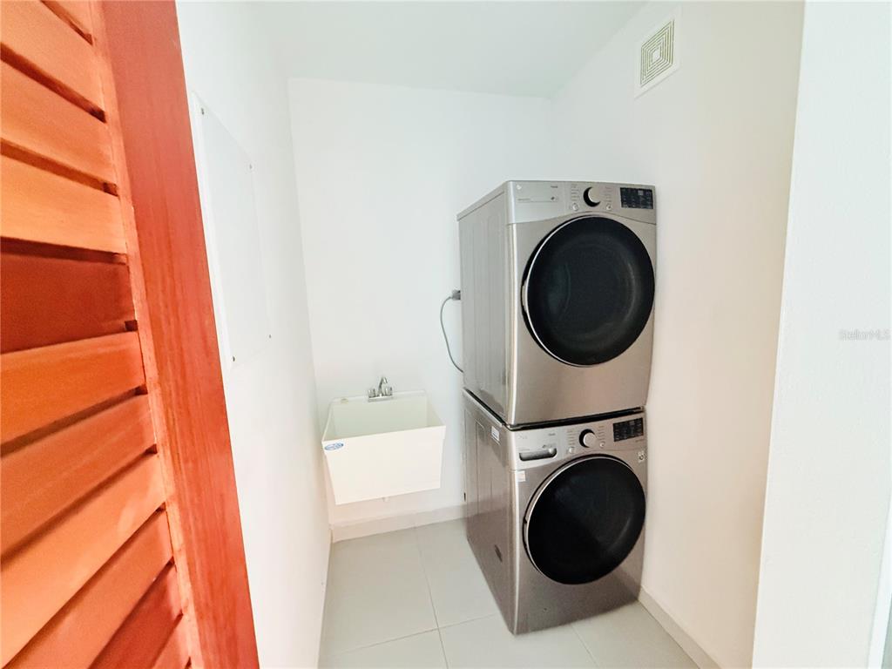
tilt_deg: -5.7
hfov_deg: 102.1
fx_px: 361
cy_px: 334
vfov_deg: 85.7
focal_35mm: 14
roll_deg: +1.8
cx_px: 446
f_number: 2.2
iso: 1000
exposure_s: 1/60
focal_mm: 2.22
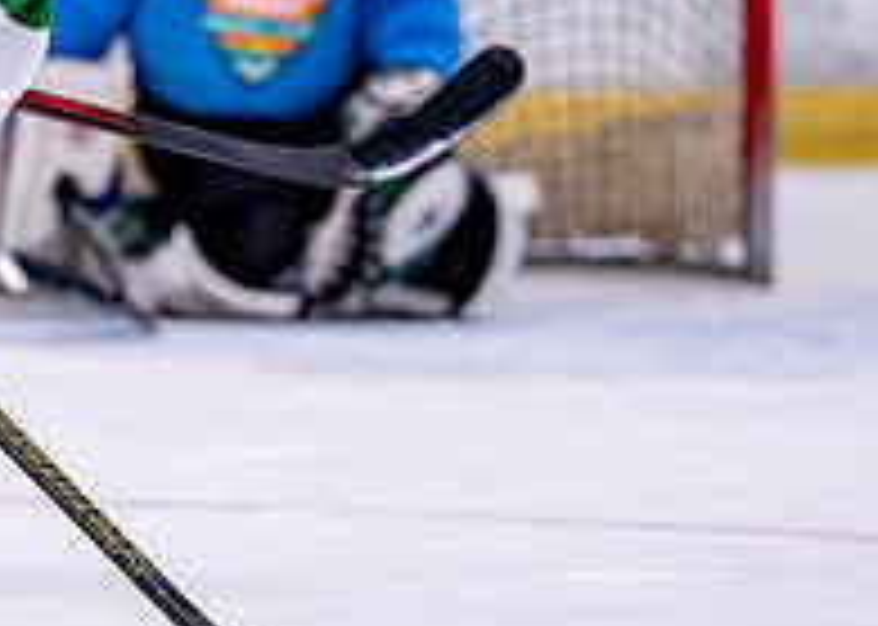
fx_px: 15350
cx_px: -208
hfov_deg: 3.3
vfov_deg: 2.3
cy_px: -73
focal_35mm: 616
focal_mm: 156
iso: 2500
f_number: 2.8
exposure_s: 1/1250
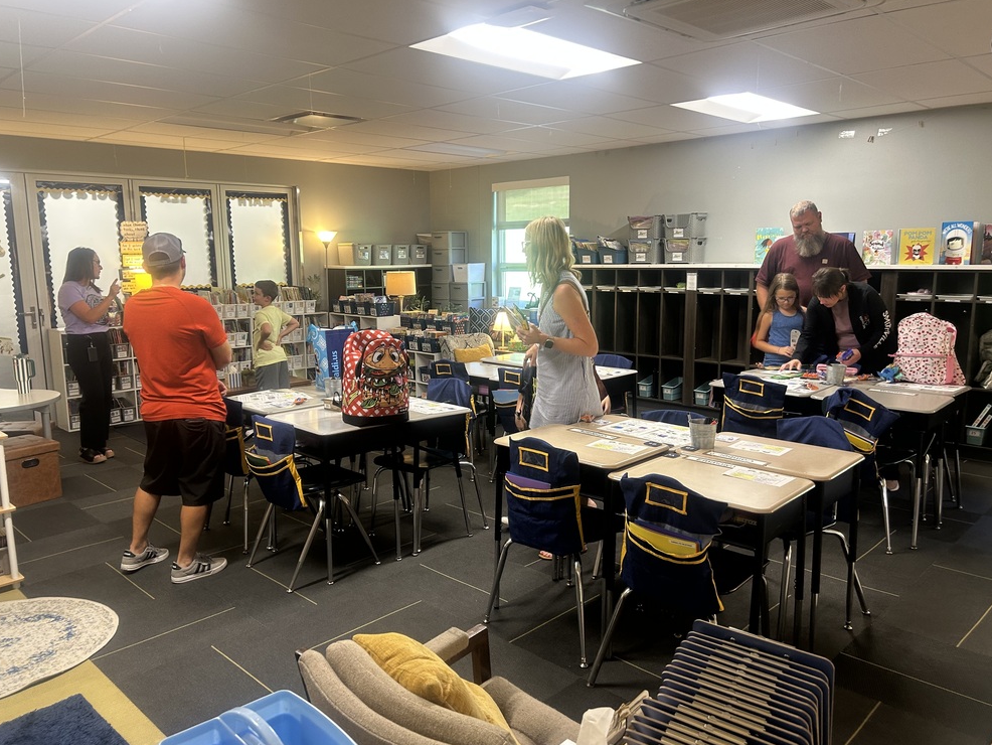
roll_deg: +0.2
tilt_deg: -9.2
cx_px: 484
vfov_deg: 51.4
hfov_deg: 65.3
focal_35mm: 27
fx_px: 774
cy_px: 375
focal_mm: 5.7
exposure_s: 1/60
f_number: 1.5
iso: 100
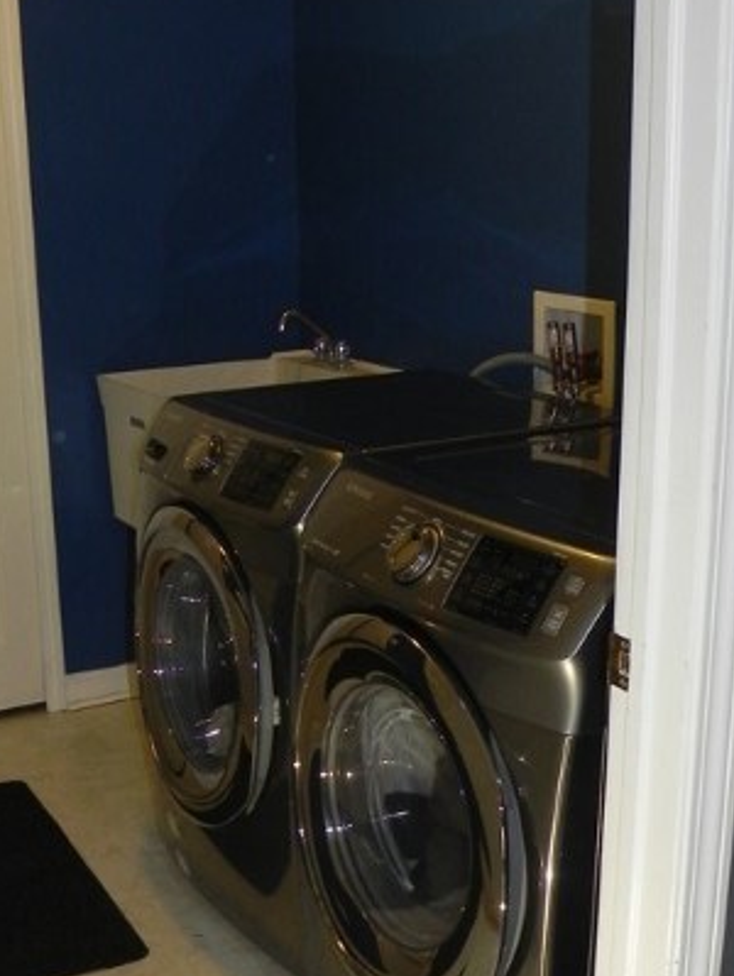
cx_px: 223
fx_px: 1411
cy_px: 592
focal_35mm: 50
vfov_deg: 38.0
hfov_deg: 28.9
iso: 200
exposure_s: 1/30
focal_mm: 4.6
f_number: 4
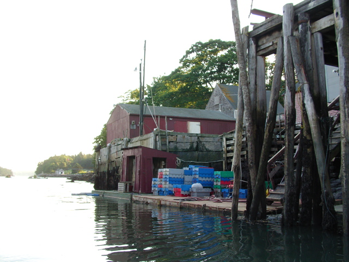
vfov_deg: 37.7
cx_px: 174
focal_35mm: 38
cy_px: 131
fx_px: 383
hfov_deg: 49.0
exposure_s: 1/141
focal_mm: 5.8
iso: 50
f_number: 3.5
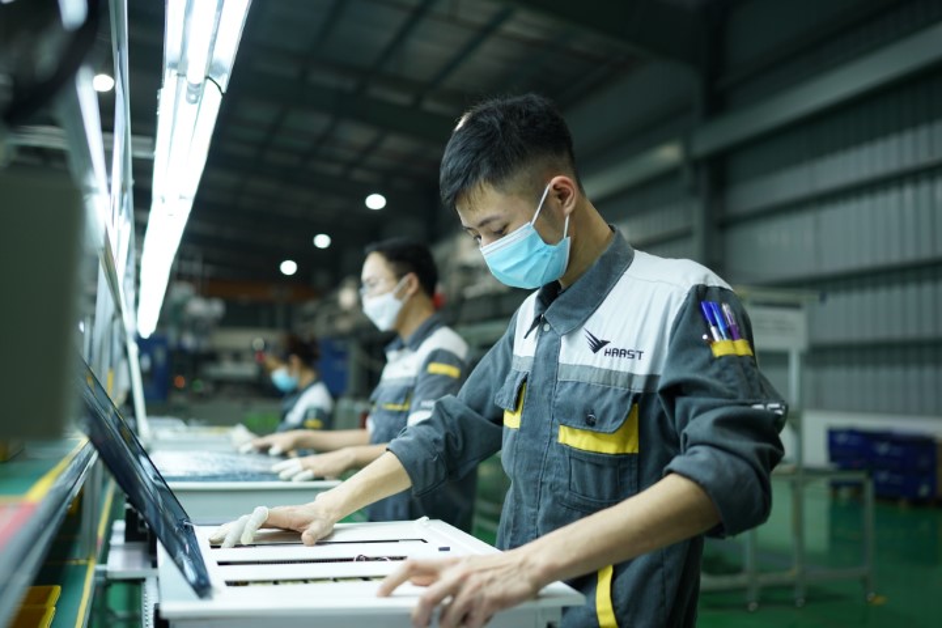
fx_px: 916
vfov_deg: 37.9
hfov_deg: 54.4
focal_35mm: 35
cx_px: 471
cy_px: 314
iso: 320
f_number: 1.6
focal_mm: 35
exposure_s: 1/125
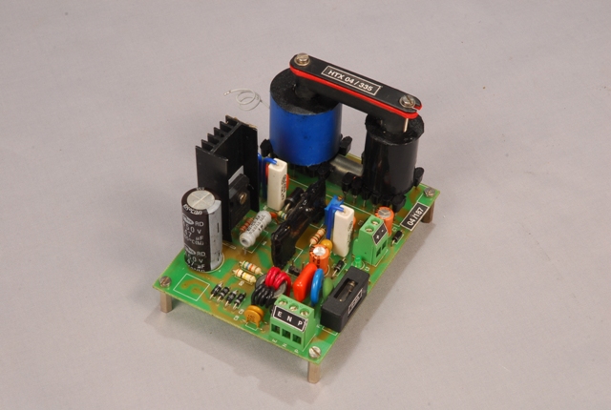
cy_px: 205
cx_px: 306
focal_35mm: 105
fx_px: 1786
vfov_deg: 13.1
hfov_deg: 19.4
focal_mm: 70
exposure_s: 1/250
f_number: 22
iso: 200
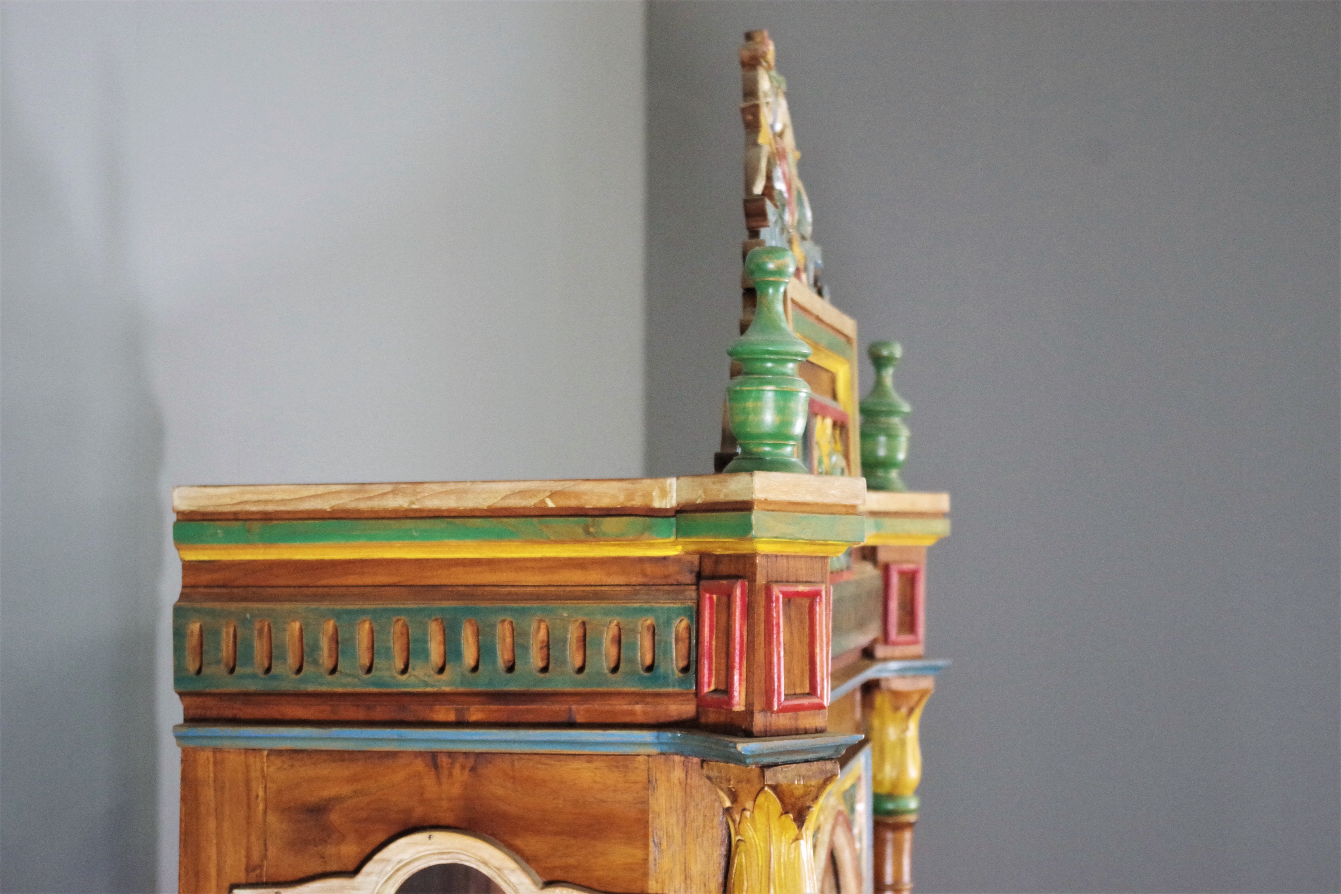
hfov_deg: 33.4
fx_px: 2235
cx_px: 670
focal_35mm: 60
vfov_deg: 22.6
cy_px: 447
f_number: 4.5
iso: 1600
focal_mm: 40
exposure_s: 1/80
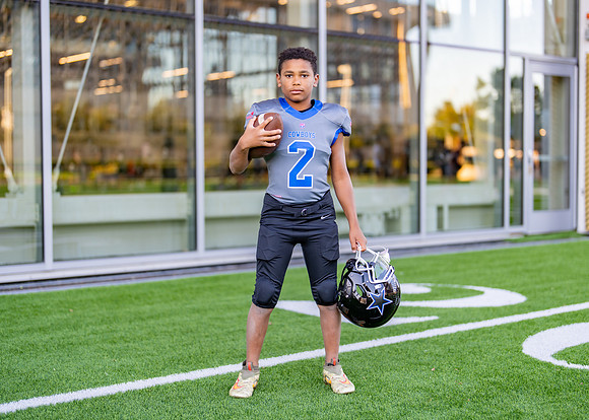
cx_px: 310
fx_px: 937
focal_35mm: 56
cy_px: 205
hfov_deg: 34.9
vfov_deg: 25.3
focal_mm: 50
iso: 100
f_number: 1.2
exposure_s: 1/400
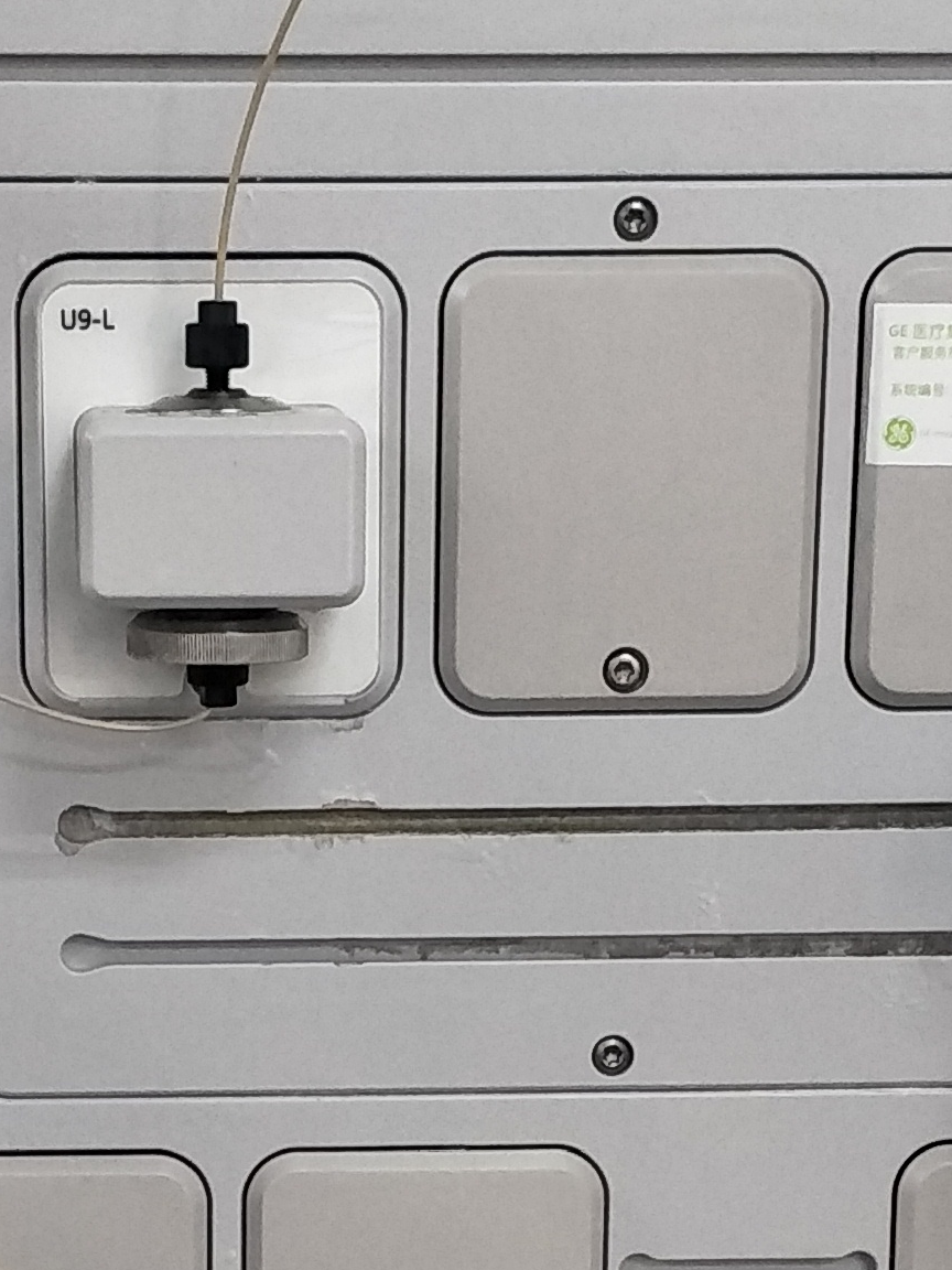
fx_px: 3227
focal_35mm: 88
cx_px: 232
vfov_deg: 21.7
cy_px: 1153
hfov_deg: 16.7
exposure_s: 1/50
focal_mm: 3.79
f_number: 1.7
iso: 166
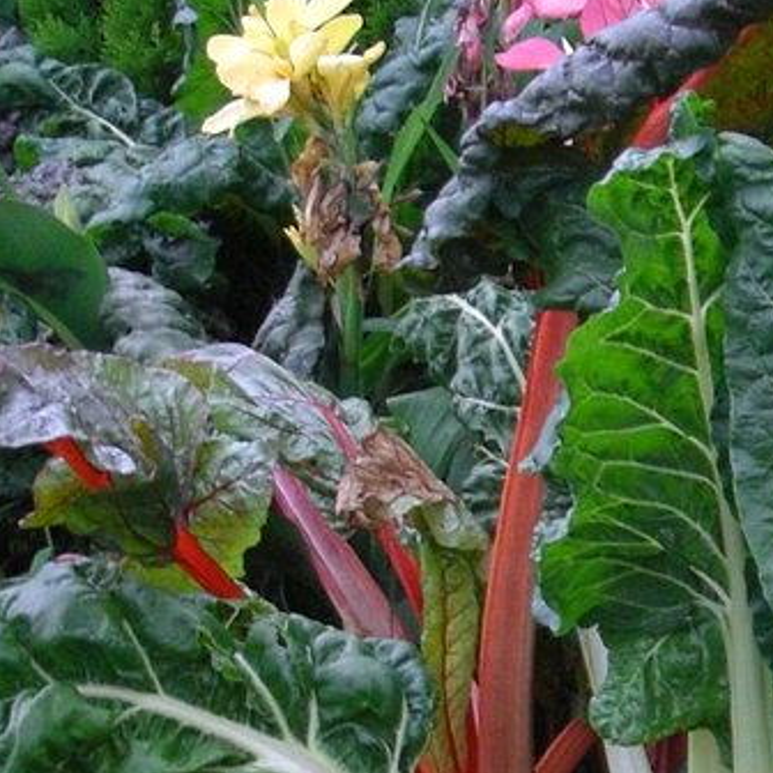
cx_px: 842
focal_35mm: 191
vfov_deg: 9.1
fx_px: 4825
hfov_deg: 9.1
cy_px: 681
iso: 200
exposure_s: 1/125
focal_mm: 11.8
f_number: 3.9
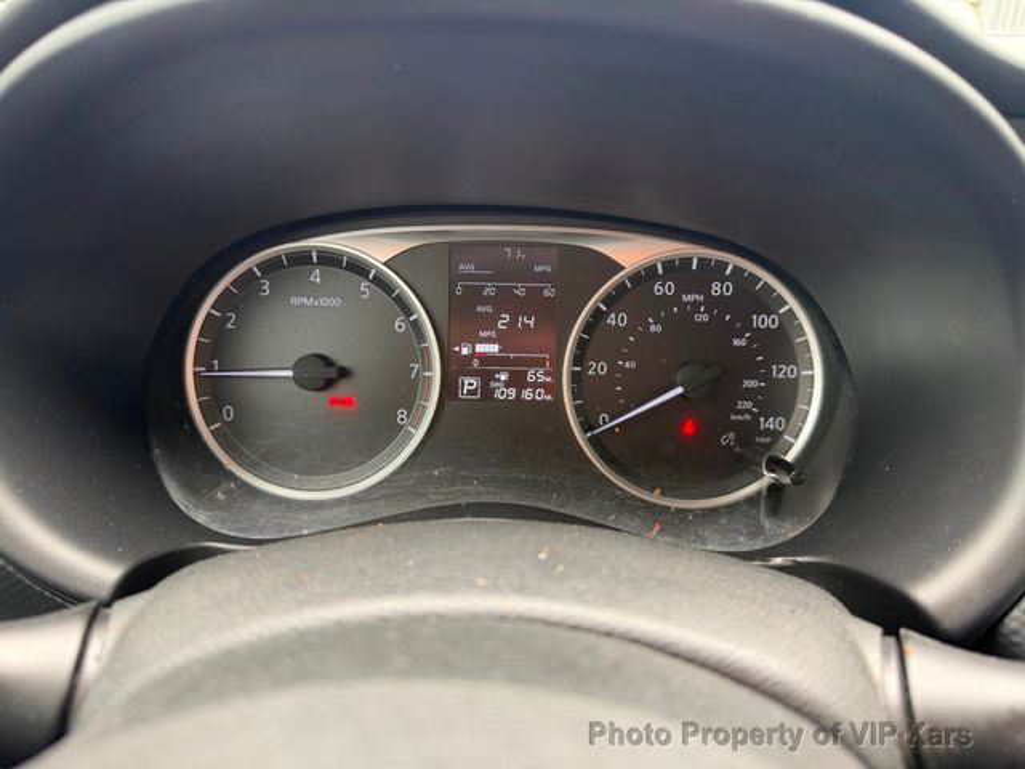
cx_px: 512
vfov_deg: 56.8
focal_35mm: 24
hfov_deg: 71.6
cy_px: 384
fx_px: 711
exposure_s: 1/102
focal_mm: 6.76
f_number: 1.78
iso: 200
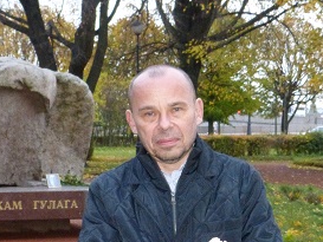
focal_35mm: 108
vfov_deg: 13.5
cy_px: 256
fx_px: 1008
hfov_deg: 18.2
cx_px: 169
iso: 800
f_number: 3.1
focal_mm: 7.3
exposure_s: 1/60
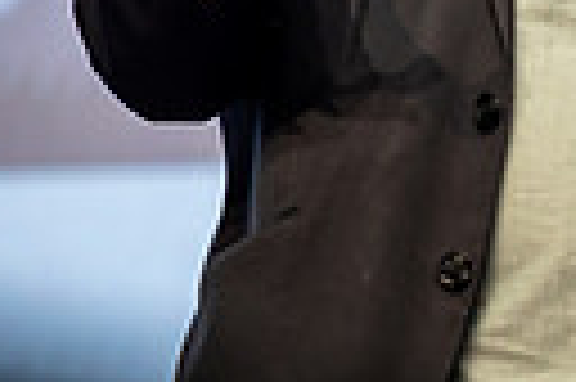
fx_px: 9779
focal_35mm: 612
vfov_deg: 2.2
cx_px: 522
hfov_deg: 3.4
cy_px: -218
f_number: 1.8
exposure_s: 1/200
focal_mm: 135
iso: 200
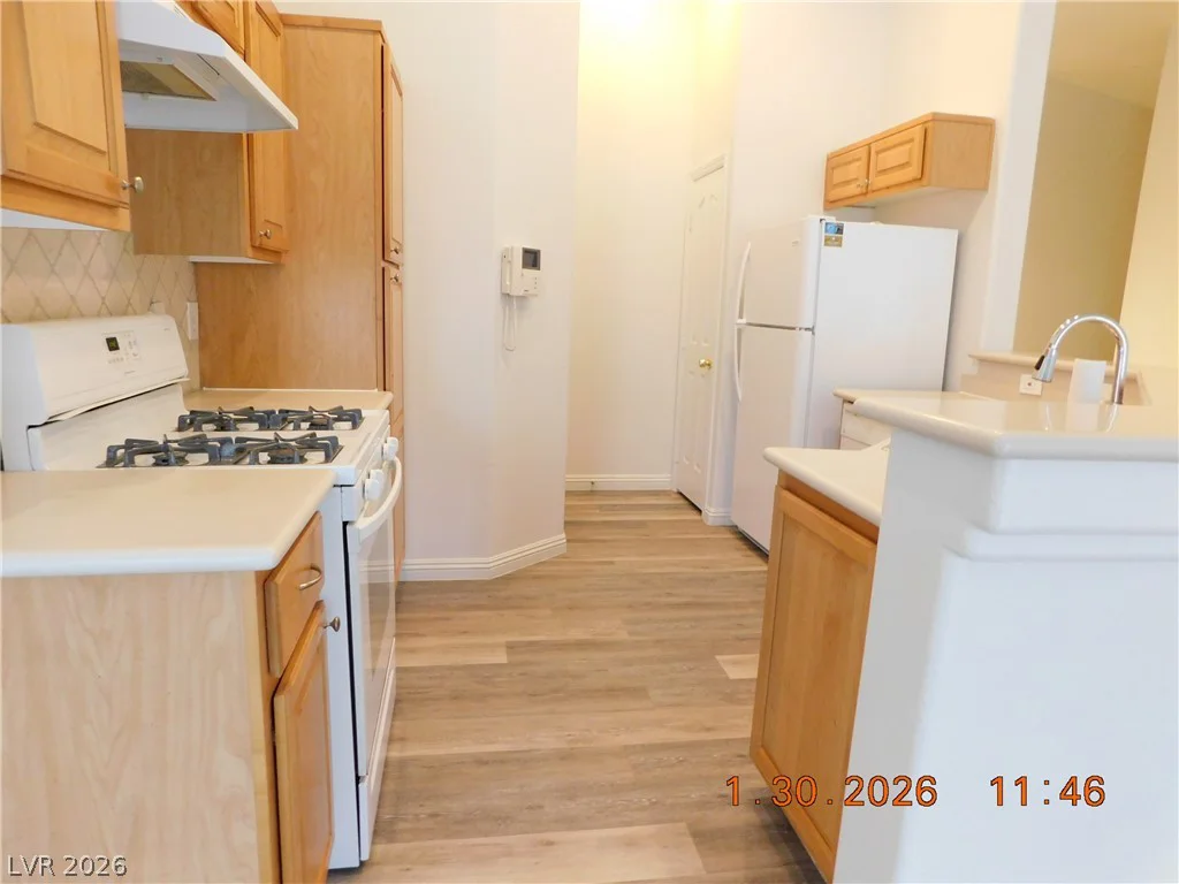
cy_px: 442
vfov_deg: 58.9
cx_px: 590
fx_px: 783
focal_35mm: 23
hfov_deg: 73.9
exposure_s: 1/30
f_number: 3
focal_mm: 4
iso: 400
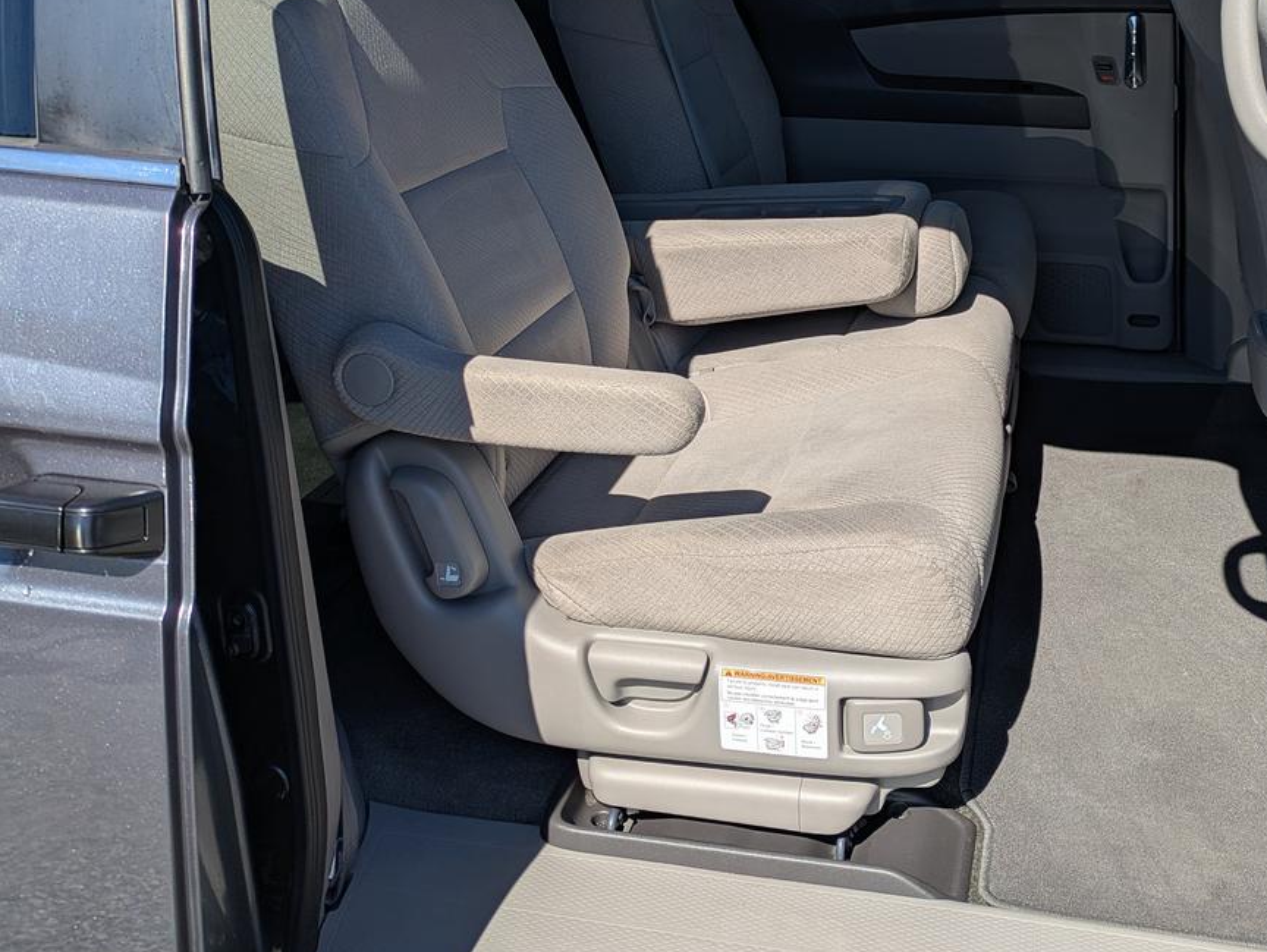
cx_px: 796
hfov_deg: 49.6
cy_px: 286
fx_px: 1355
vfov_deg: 38.1
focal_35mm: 37
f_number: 1.89
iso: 47
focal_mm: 5.43
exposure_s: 1/1869
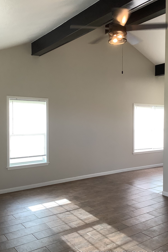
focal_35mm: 34
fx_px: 238
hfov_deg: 38.9
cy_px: 127
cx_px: 87
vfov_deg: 55.8
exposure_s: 1/60
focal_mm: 3.3
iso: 64
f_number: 2.4
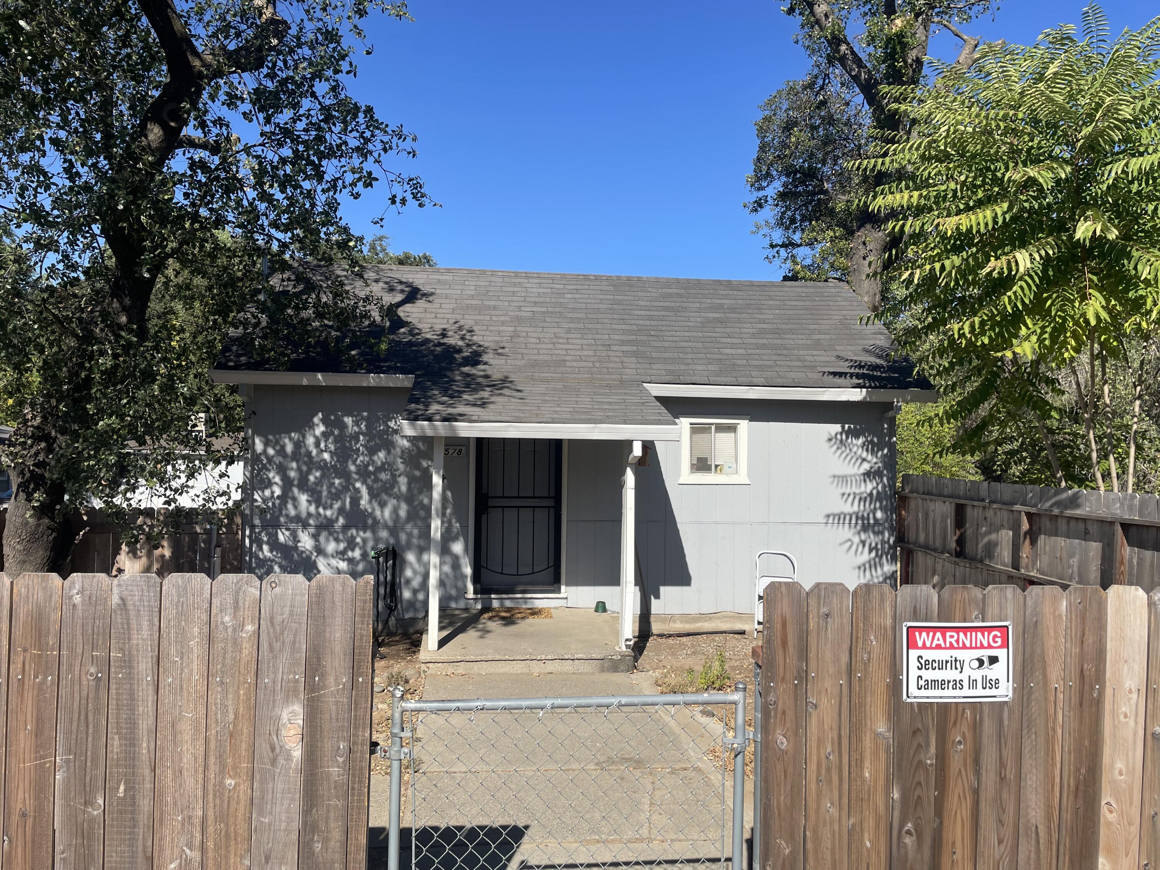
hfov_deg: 67.3
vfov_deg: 53.1
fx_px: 871
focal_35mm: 26
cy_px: 435
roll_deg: -1.5
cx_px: 580
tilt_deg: -0.1
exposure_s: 1/3300
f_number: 1.6
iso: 32
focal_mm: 4.2
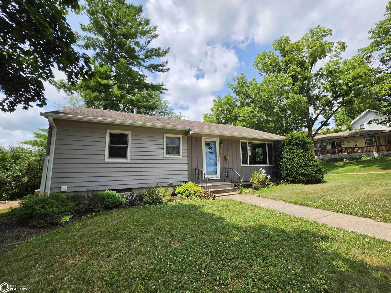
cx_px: 196
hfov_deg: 106.2
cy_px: 146
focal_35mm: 13
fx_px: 147
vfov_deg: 89.9
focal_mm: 2.2
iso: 32
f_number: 1.9
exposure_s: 1/2145
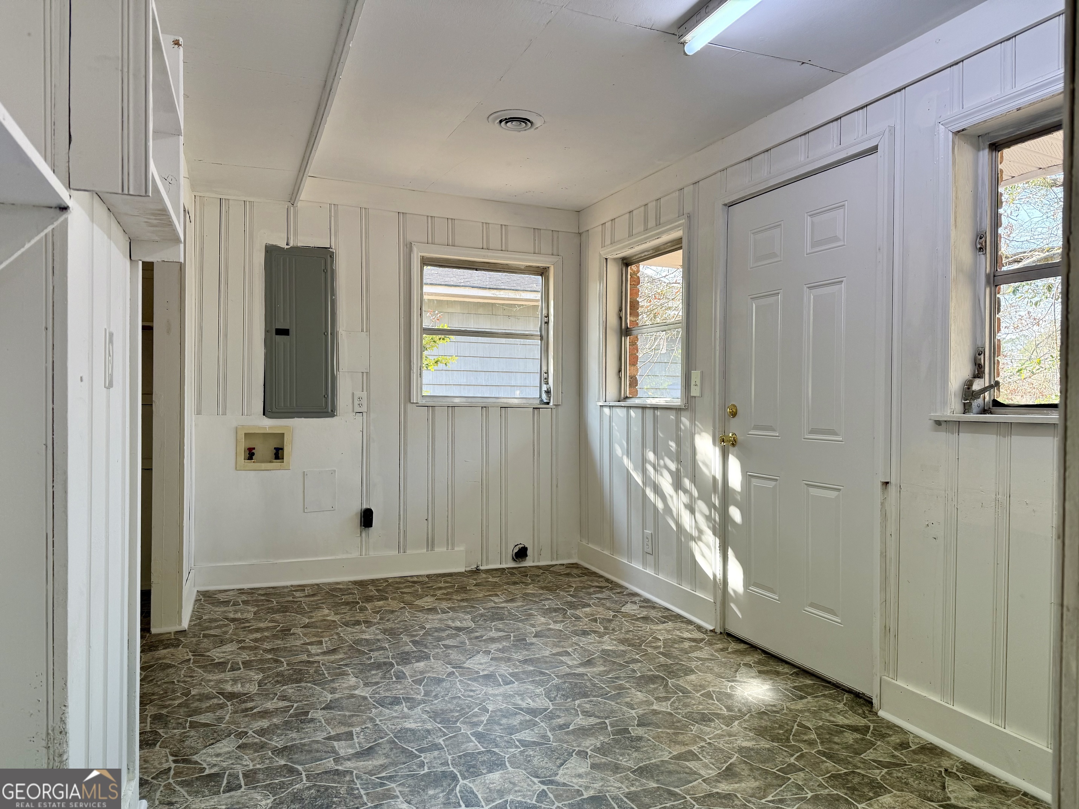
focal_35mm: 24
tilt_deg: -0.5
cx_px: 540
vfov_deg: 56.8
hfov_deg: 71.6
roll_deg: -0.1
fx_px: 748
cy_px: 404
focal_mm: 6.76
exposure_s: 1/228
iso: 100
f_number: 1.78
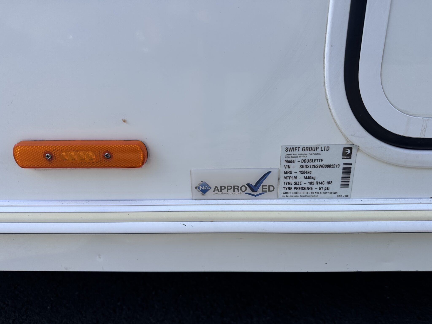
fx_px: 300
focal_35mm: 24
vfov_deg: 56.8
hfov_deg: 71.6
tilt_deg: -20.8
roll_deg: +0.8
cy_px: 162
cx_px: 216
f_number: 1.78
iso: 80
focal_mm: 6.86
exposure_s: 1/2155
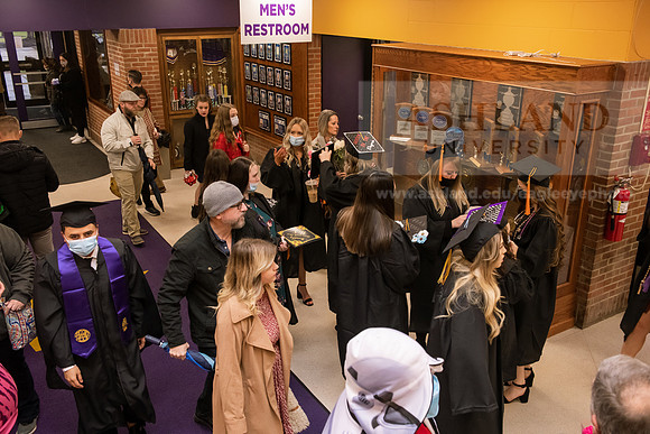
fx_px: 578
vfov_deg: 41.1
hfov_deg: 58.7
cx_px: 325
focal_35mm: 32
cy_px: 217
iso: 2500
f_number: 5.6
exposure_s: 1/160
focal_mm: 32
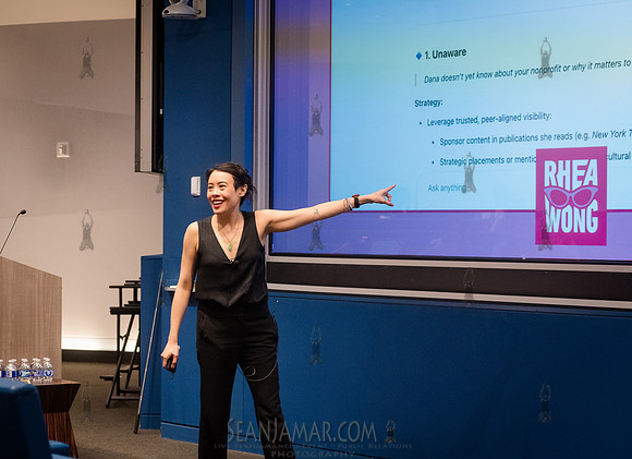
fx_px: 1599
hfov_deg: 22.4
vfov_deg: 16.3
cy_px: 223
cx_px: 312
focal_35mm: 89
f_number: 4.5
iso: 5000
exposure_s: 1/250
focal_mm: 80
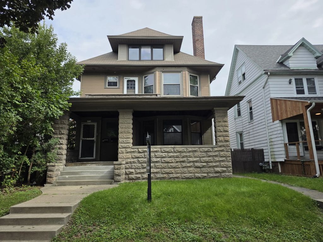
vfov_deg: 58.9
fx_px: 215
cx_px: 162
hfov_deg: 73.9
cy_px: 121
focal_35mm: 23
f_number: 1.7
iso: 80
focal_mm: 6.3
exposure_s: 1/3891
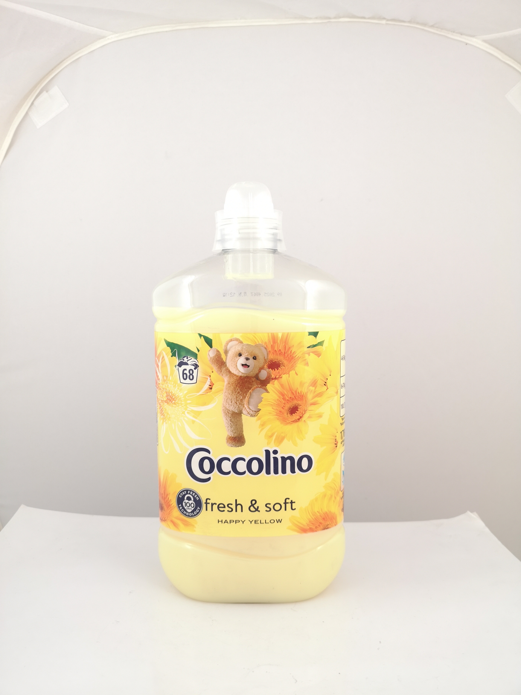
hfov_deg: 51.4
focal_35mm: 27
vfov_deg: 65.3
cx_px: 260
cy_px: 348
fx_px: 542
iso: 50
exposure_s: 1/30
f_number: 1.8
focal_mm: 5.58
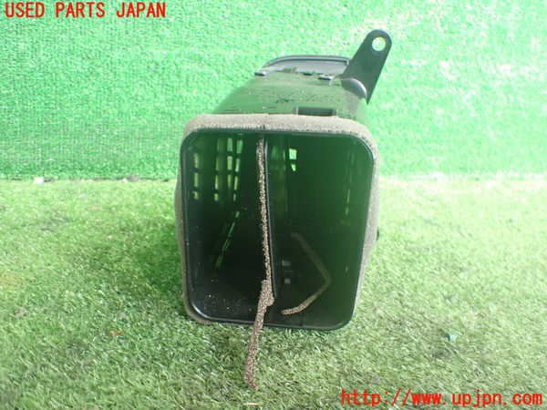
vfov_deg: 46.8
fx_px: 474
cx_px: 274
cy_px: 205
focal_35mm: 30
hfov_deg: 60.0
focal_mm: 5.4
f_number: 2.3
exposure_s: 1/40
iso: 800
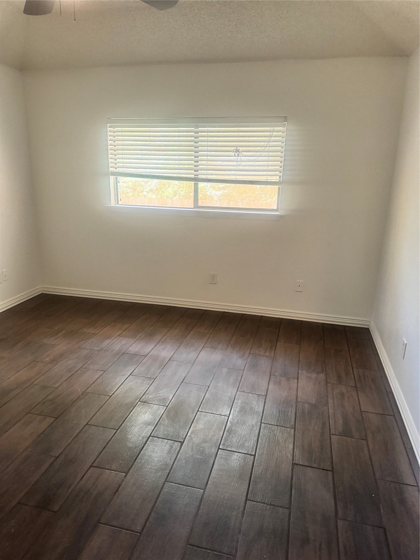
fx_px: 388
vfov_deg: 71.6
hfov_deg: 56.8
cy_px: 280
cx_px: 210
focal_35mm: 24
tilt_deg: -15.4
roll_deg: -0.8
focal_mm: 6.76
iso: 400
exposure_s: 1/60
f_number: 1.78
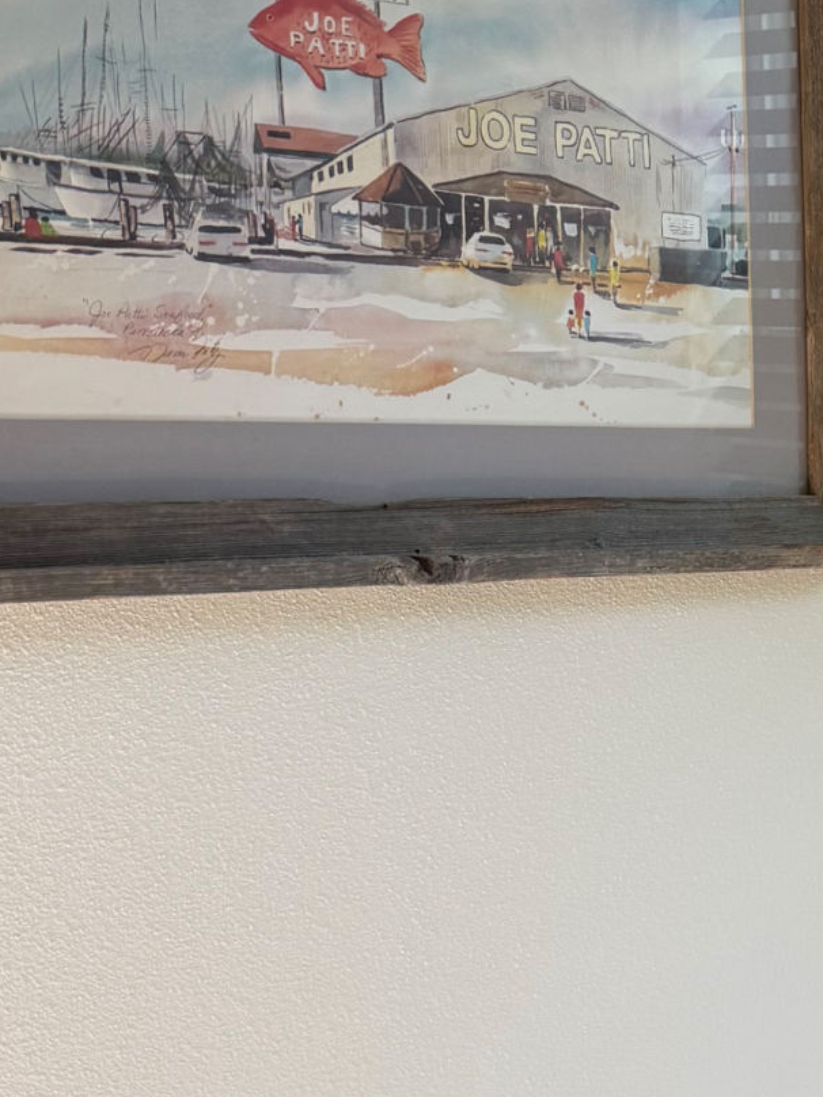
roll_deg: +1.3
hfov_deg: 17.7
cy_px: 721
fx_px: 2409
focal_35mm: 76
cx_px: 1177
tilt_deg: -6.7
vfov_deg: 25.5
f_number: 1.78
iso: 200
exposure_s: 1/121
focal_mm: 6.76
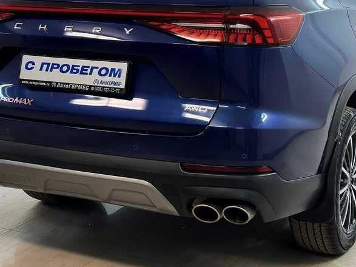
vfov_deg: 21.2
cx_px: 191
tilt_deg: -9.1
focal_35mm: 69
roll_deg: -0.6
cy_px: 74
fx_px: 709
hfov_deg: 28.2
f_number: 1.78
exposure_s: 1/100
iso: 100
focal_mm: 6.86
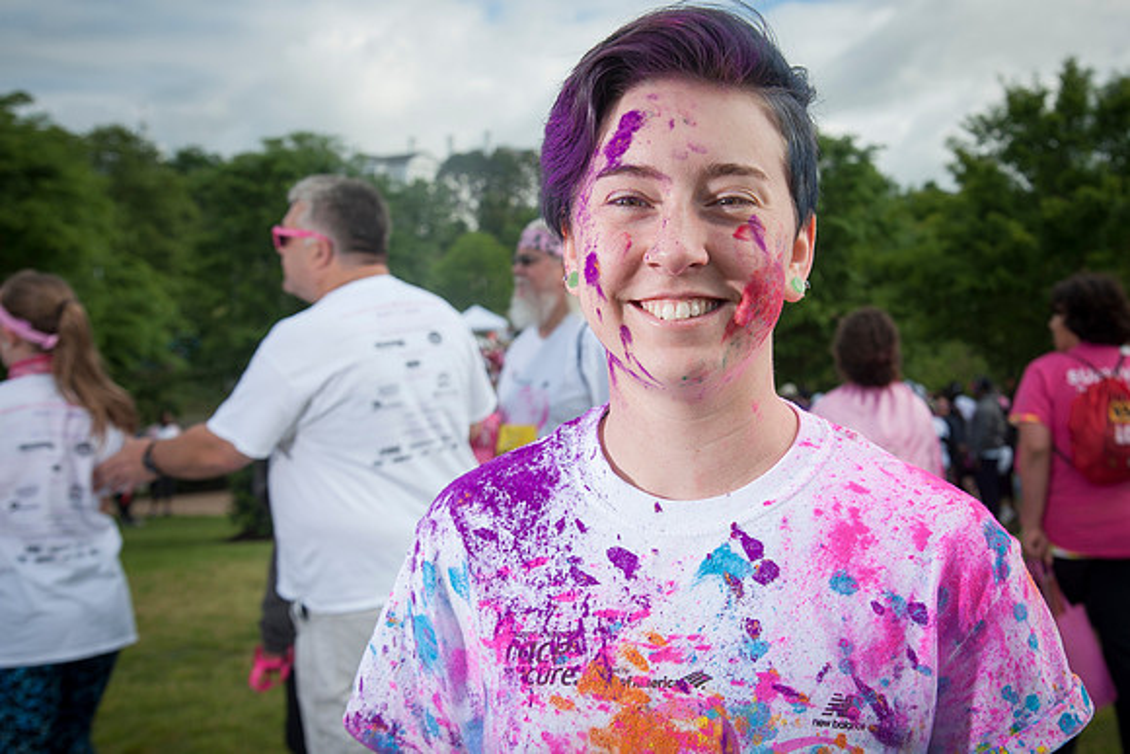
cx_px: 614
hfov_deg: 39.6
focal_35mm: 50
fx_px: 1569
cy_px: 363
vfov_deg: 27.0
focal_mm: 46
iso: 100
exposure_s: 1/250
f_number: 7.1
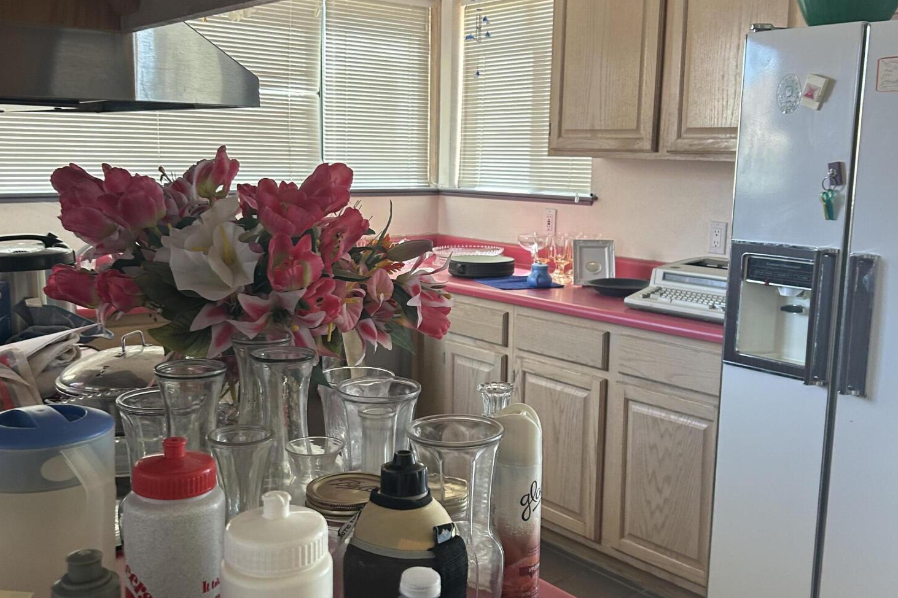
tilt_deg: -8.9
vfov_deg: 35.9
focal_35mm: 37
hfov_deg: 51.9
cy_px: 291
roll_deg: -2.2
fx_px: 923
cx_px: 447
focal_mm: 5.7
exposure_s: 1/121
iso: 125
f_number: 1.5
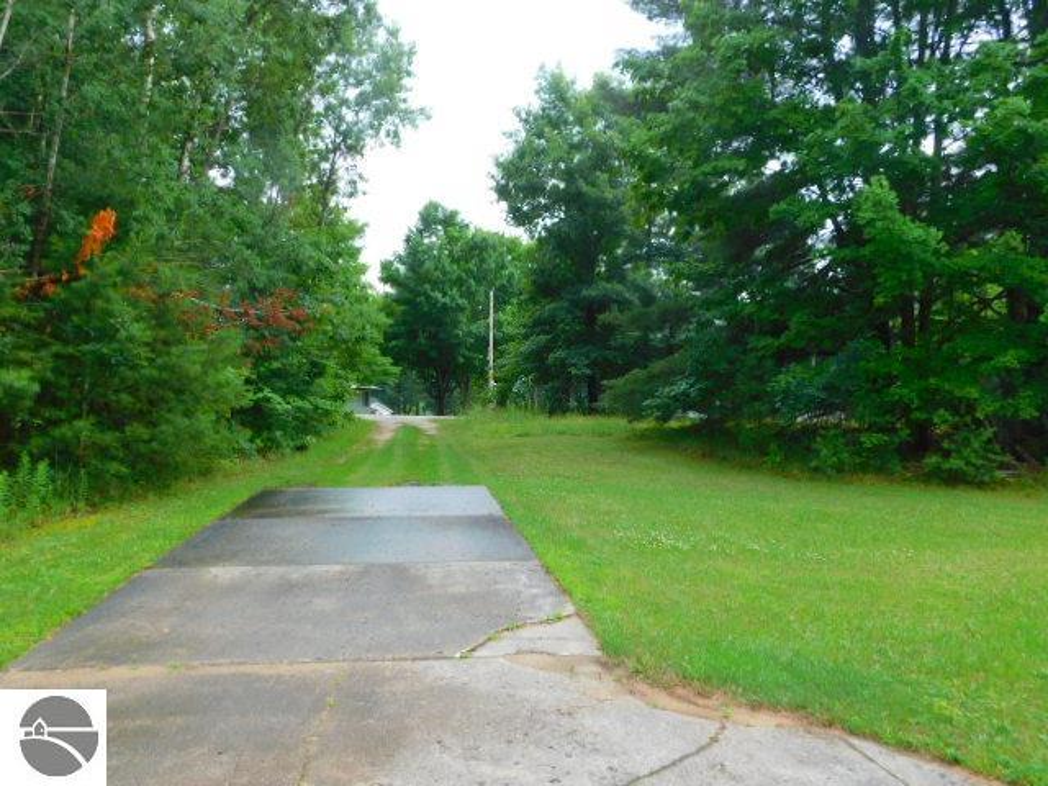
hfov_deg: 60.0
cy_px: 393
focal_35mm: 30
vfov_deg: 46.8
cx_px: 524
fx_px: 908
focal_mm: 5.3
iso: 125
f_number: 3.2
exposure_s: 1/160
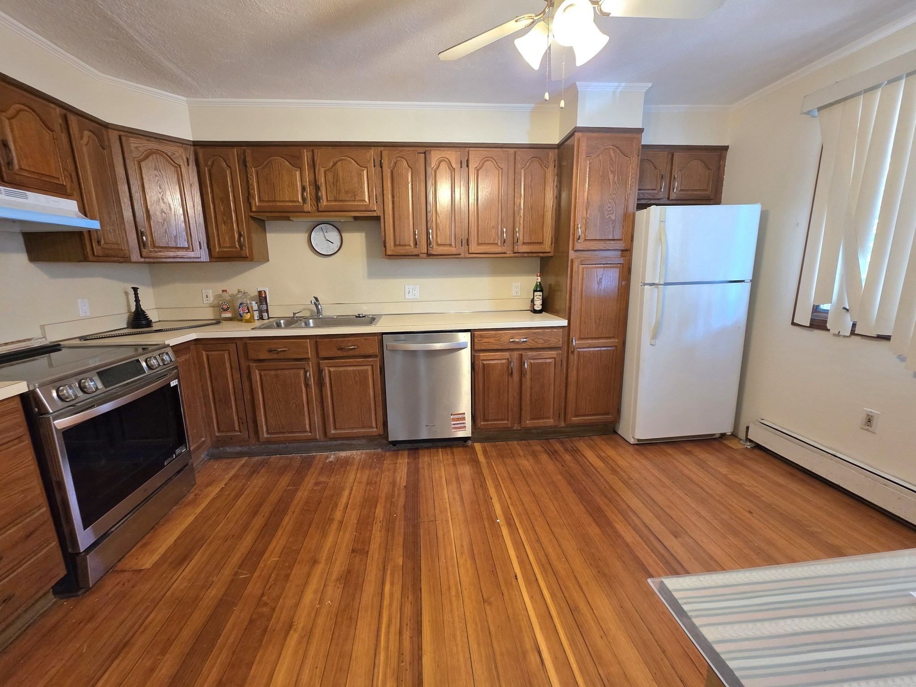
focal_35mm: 13
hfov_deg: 106.2
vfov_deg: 89.9
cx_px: 458
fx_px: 344
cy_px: 344
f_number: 1.9
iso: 320
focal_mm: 2.2
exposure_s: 1/60.2
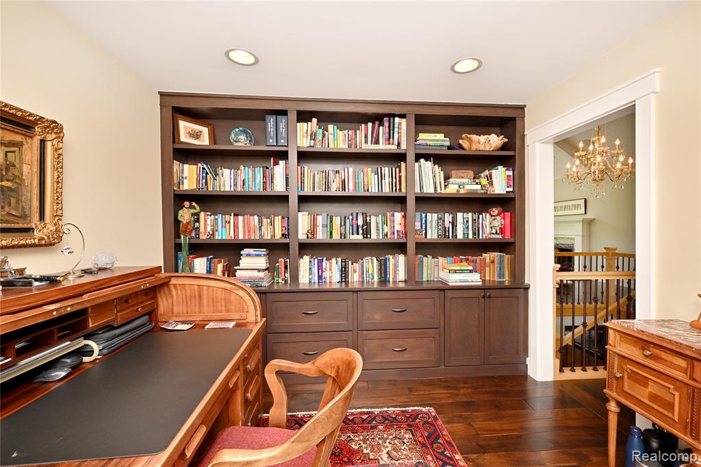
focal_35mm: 14
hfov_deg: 104.3
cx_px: 350
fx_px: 273
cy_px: 234
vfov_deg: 81.2
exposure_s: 1/60
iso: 800
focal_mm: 14
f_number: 13
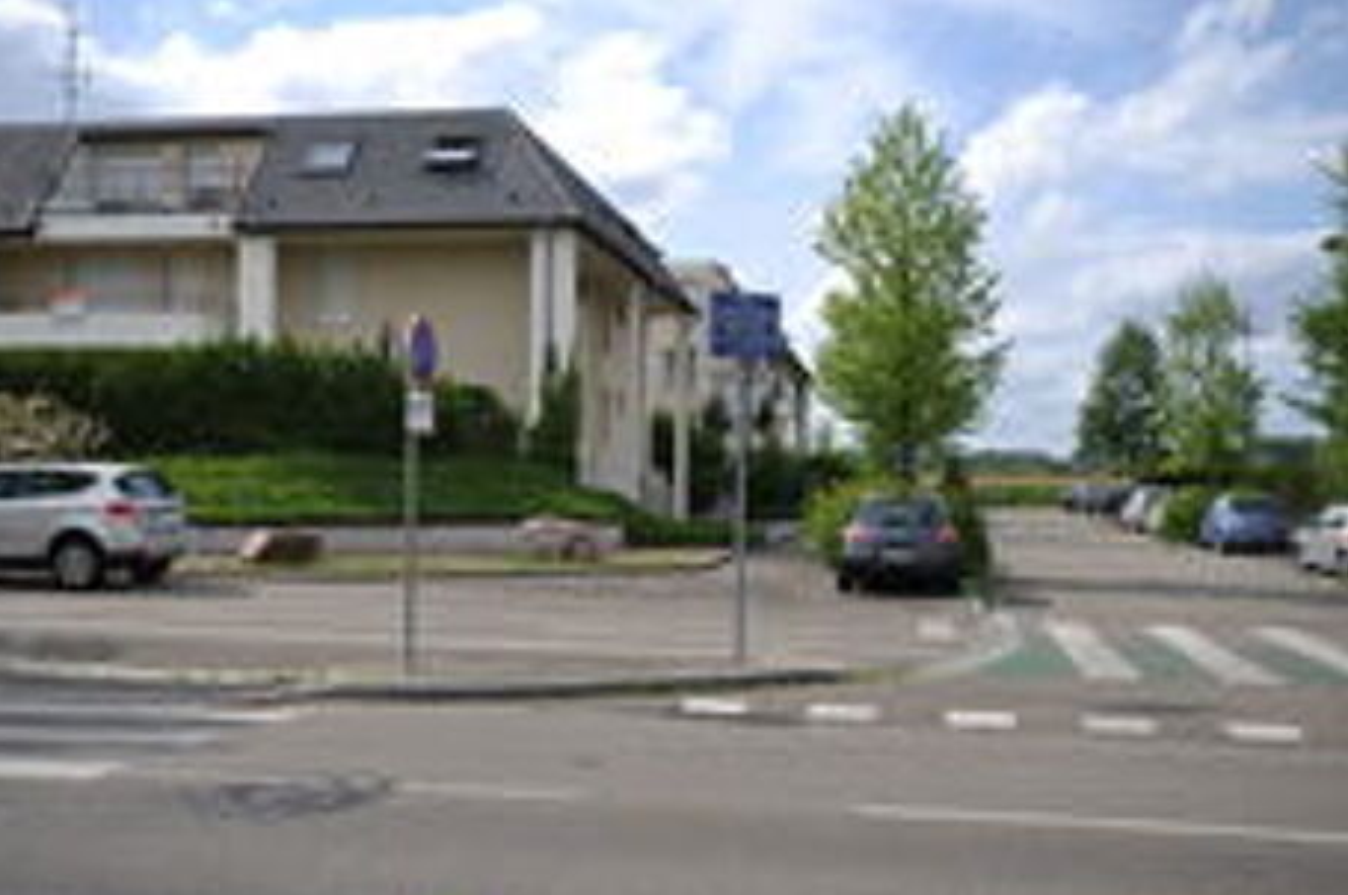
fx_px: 1421
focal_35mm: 38
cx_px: 646
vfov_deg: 35.0
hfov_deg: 50.7
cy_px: 446
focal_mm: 24
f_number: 8
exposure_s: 1/250
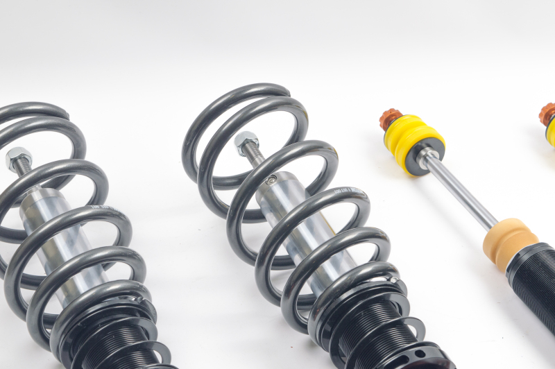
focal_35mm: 82
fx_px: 1271
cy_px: 184
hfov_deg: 24.6
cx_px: 278
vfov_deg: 16.5
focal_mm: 55
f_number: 9
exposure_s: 1/15
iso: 100
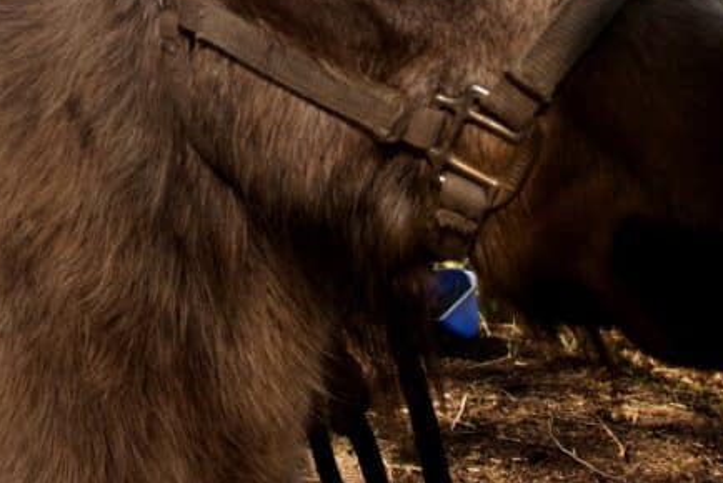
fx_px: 945
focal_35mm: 47
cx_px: 120
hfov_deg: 39.8
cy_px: -154
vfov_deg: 24.7
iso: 400
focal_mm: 17
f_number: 8
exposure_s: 1/250
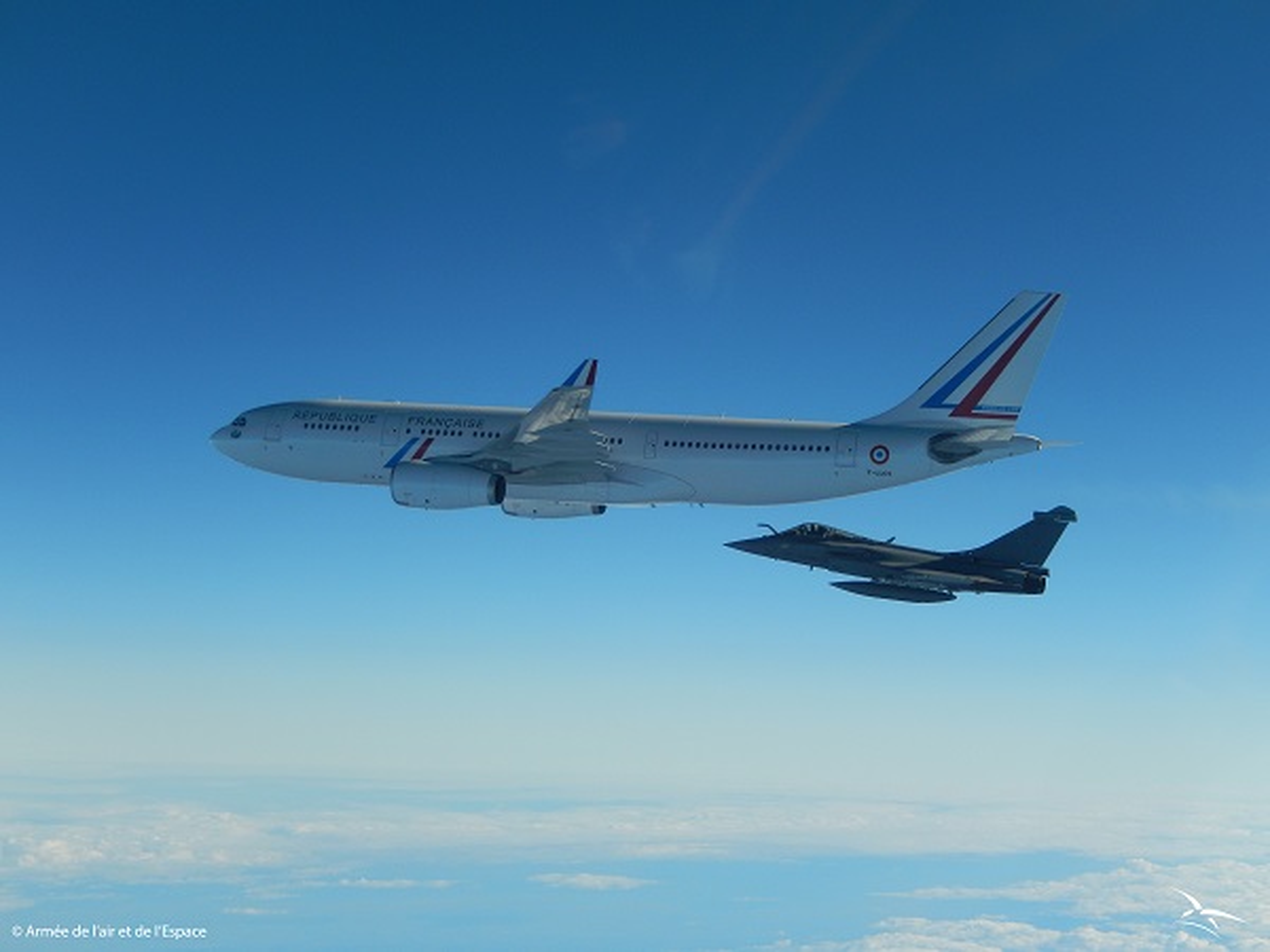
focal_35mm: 95
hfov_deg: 20.7
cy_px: 476
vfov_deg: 15.6
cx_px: 635
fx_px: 3485
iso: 125
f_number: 5.2
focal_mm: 17
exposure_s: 1/800
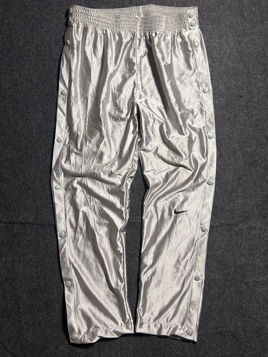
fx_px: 268
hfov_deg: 53.1
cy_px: 178
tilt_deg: -62.1
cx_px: 134
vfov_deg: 67.3
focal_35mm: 26
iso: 160
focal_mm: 5.7
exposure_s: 1/50
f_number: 1.5
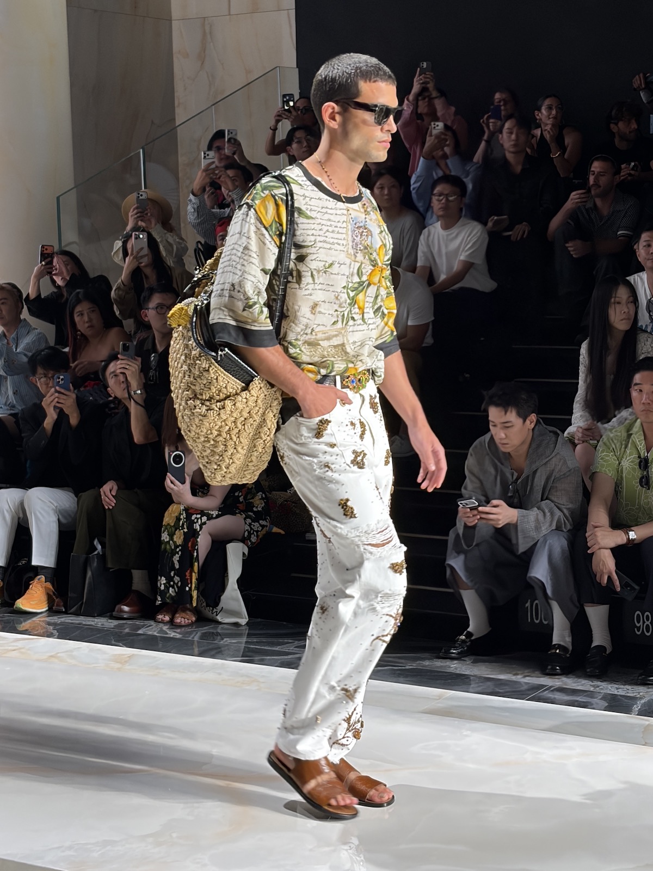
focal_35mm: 52
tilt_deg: -4.5
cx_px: 326
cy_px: 436
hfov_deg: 28.0
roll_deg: +2.2
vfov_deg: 36.8
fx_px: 1308
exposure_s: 1/124
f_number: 1.6
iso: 80
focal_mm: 5.96
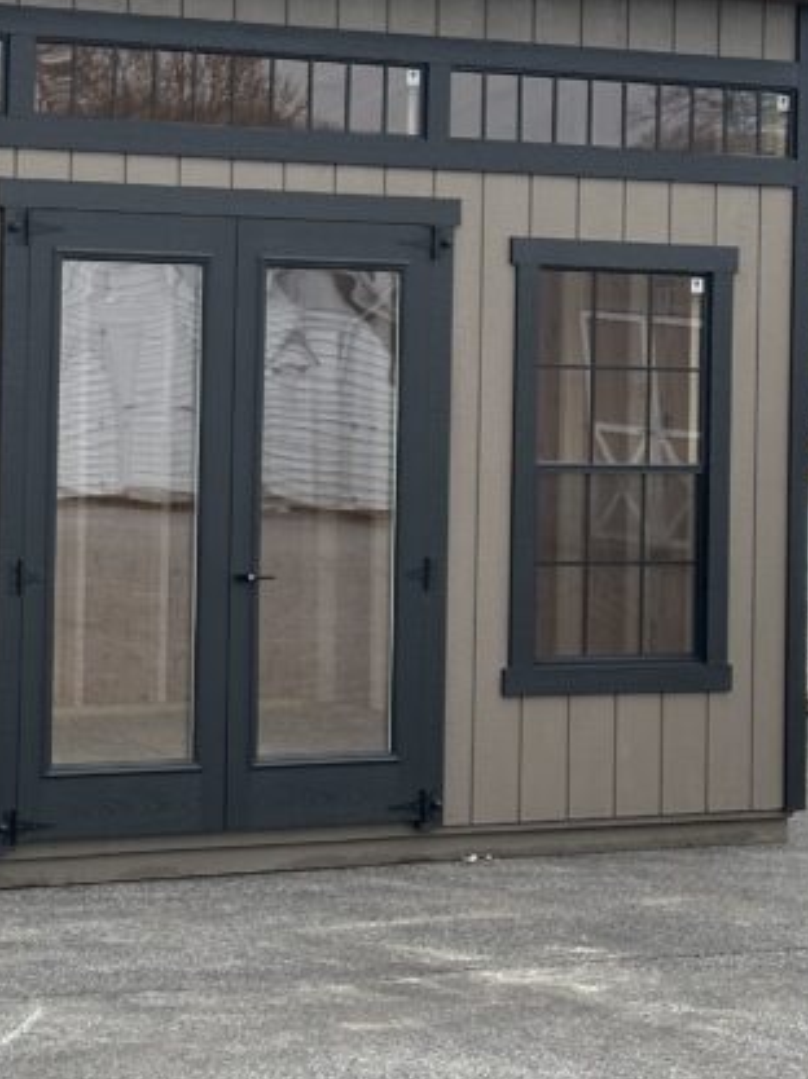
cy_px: 308
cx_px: 16
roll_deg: +0.7
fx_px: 3678
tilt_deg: -1.0
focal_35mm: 118
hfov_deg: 12.4
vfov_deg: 16.6
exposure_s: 1/729
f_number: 1.78
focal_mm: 6.86
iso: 64
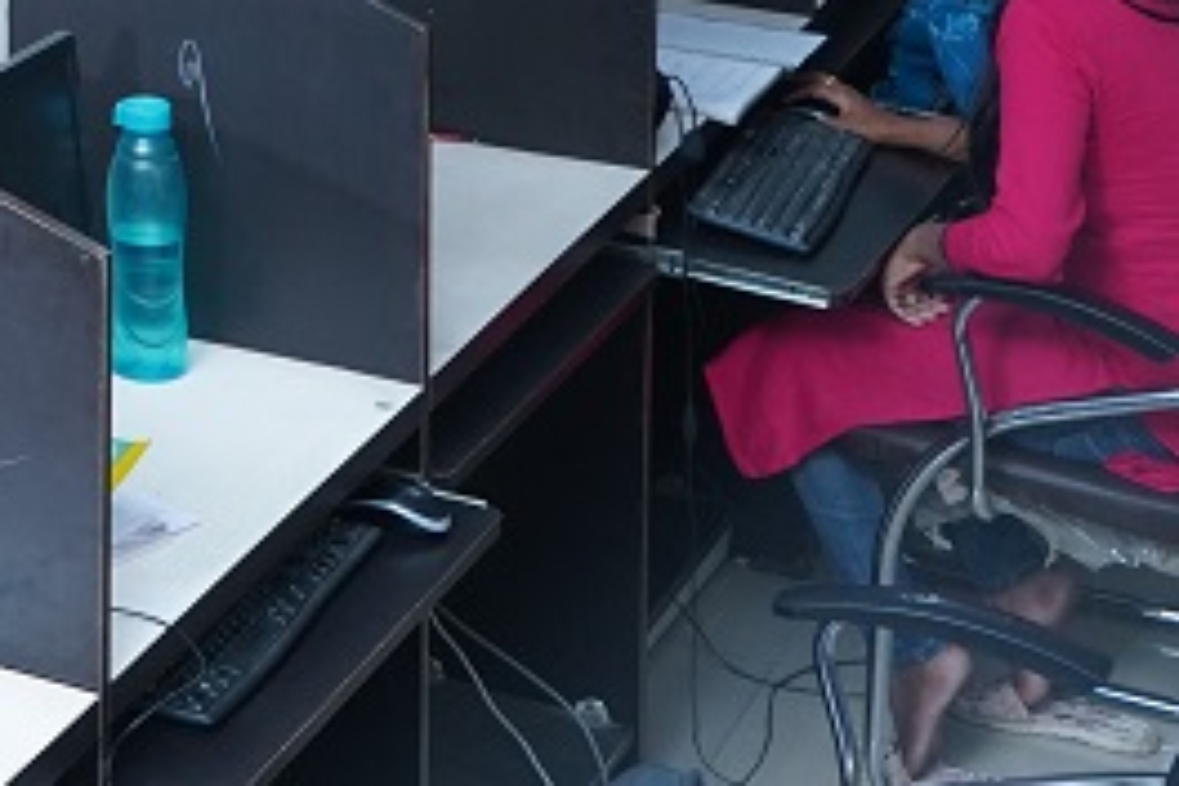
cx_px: -536
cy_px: -656
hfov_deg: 17.5
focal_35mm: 106
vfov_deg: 11.9
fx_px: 3471
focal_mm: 28
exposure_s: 1/125
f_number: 3.5
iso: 1000
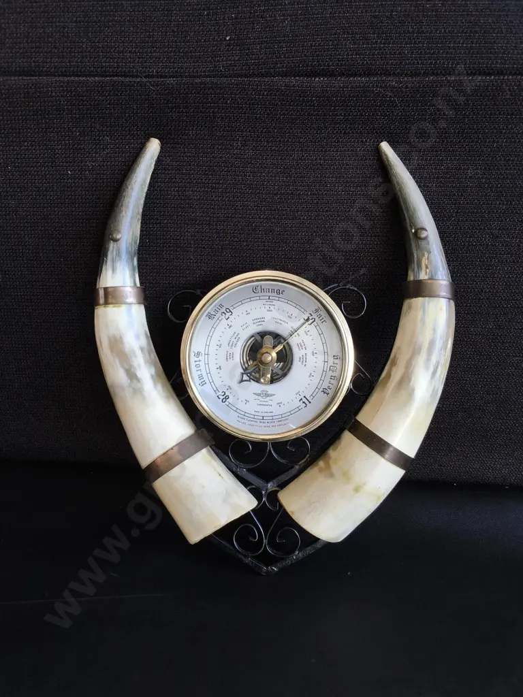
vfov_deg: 65.3
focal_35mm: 27
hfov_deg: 51.4
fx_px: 544
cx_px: 262
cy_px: 348
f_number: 2
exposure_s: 1/100
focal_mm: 2.87
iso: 125
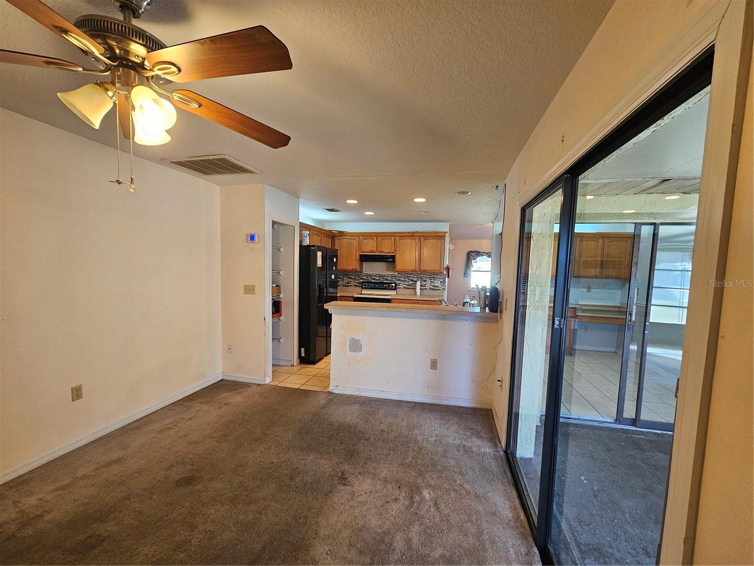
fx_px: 283
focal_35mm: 13
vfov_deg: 89.9
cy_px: 283
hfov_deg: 106.2
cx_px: 377
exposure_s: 1/60
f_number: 2.2
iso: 250
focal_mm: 2.2
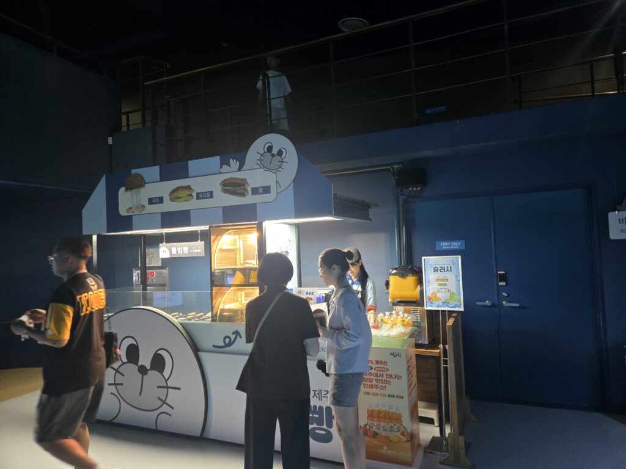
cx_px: 313
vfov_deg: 58.9
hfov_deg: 73.9
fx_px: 416
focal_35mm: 23
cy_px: 234
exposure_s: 1/60
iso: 640
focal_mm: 5.4
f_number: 1.8
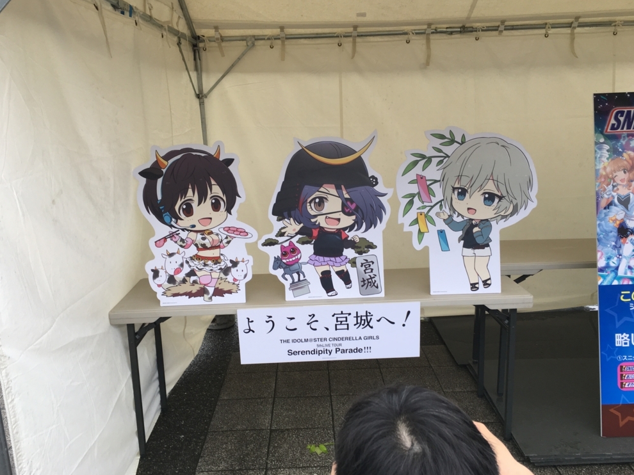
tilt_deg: -15.3
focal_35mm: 30
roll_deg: +2.2
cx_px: 316
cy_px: 240
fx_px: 549
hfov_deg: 60.0
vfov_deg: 46.8
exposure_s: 1/120
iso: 32
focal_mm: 4.15
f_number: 2.2
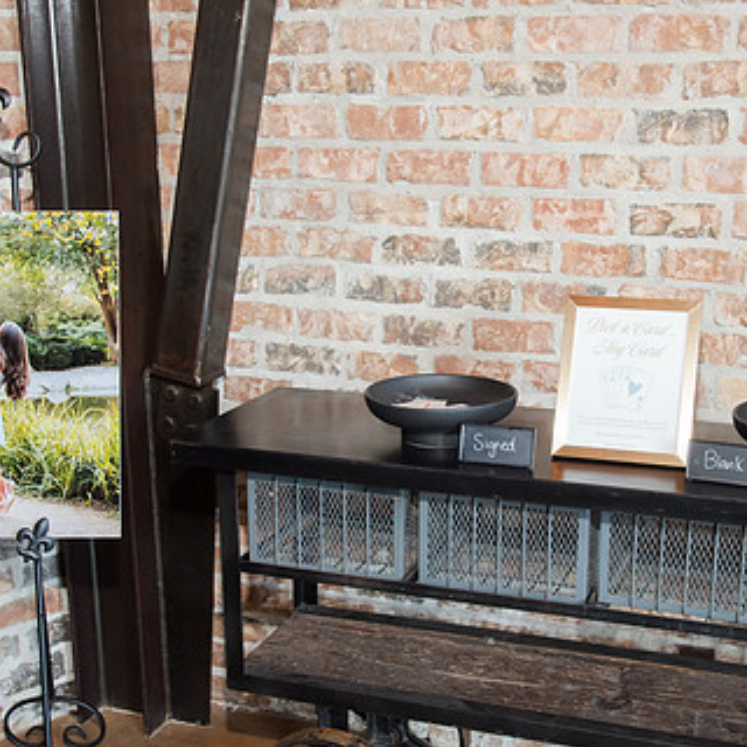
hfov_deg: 34.0
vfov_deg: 34.0
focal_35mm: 50
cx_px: 433
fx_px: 1221
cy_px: 383
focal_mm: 32
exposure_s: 1/60
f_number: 6.3
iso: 1250
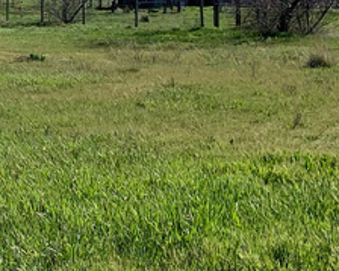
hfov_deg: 15.4
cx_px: -165
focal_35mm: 116
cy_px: 0
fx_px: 1163
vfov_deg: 13.1
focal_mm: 4.25
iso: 25
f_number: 1.8
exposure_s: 1/2545
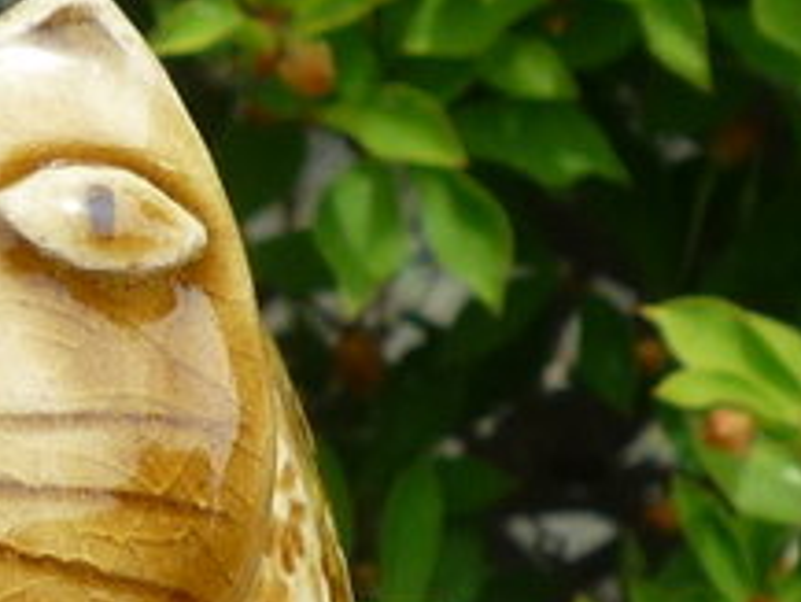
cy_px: 676
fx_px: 3913
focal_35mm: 169
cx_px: -83
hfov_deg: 11.5
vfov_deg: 8.7
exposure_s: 1/500
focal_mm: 5.3
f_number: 4
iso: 100
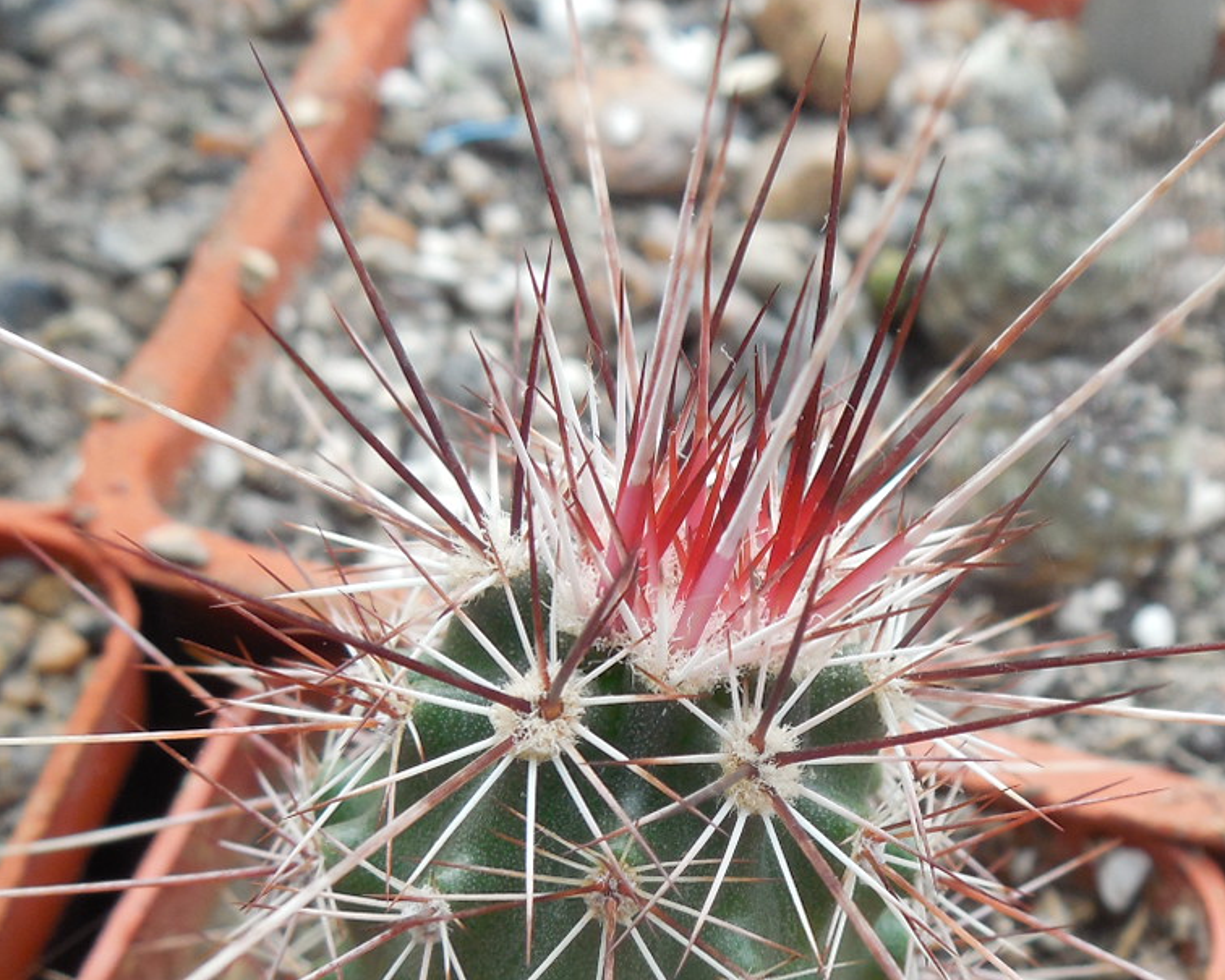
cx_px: 791
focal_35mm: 64
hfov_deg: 29.4
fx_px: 2321
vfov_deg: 23.7
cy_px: 682
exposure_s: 1/100
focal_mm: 5.6
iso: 125
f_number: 3.6
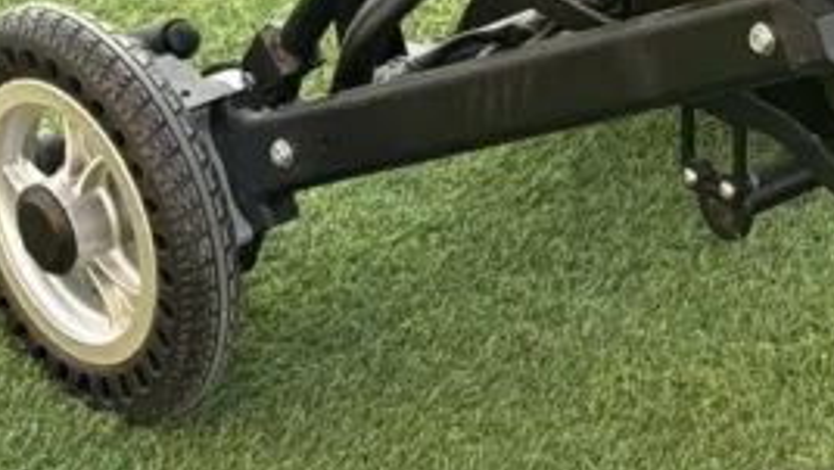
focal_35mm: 125
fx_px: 2765
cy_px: -16
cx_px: 874
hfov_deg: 16.7
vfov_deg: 9.6
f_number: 1.78
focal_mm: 6.76
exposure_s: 1/352
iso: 64
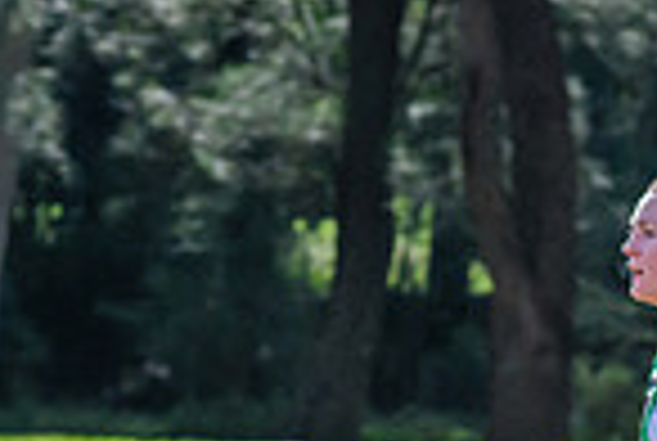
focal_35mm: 1014
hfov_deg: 2.0
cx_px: -511
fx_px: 18543
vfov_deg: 1.4
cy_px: 419
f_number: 8
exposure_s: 1/1250
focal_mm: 170
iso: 800
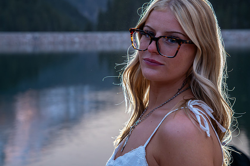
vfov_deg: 13.0
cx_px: 125
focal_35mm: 105
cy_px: 66
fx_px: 728
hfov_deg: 19.5
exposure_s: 1/160
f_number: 6.3
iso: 800
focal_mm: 85
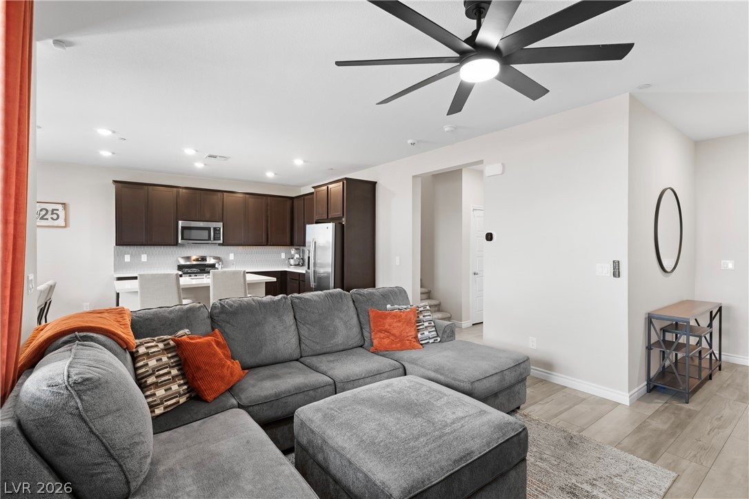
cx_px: 374
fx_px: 354
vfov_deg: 70.4
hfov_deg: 93.3
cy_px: 250
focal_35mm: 17
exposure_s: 1/8
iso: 400
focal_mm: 17
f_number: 8
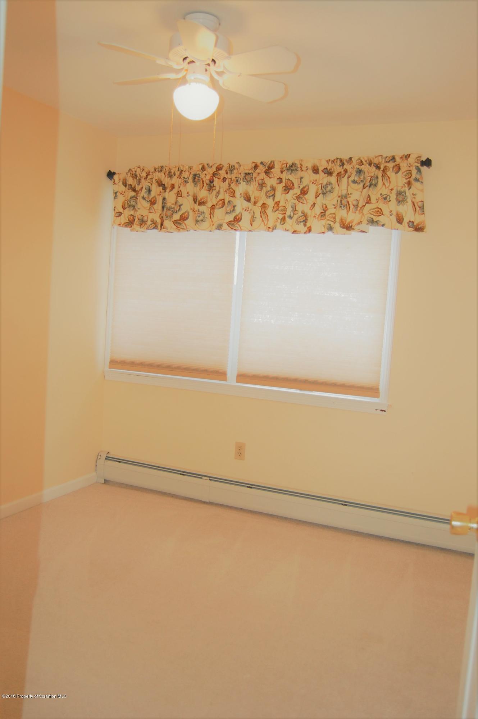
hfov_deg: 43.5
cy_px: 360
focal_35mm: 30
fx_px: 599
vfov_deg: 62.0
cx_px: 239
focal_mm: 20
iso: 400
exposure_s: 1/100
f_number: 3.8
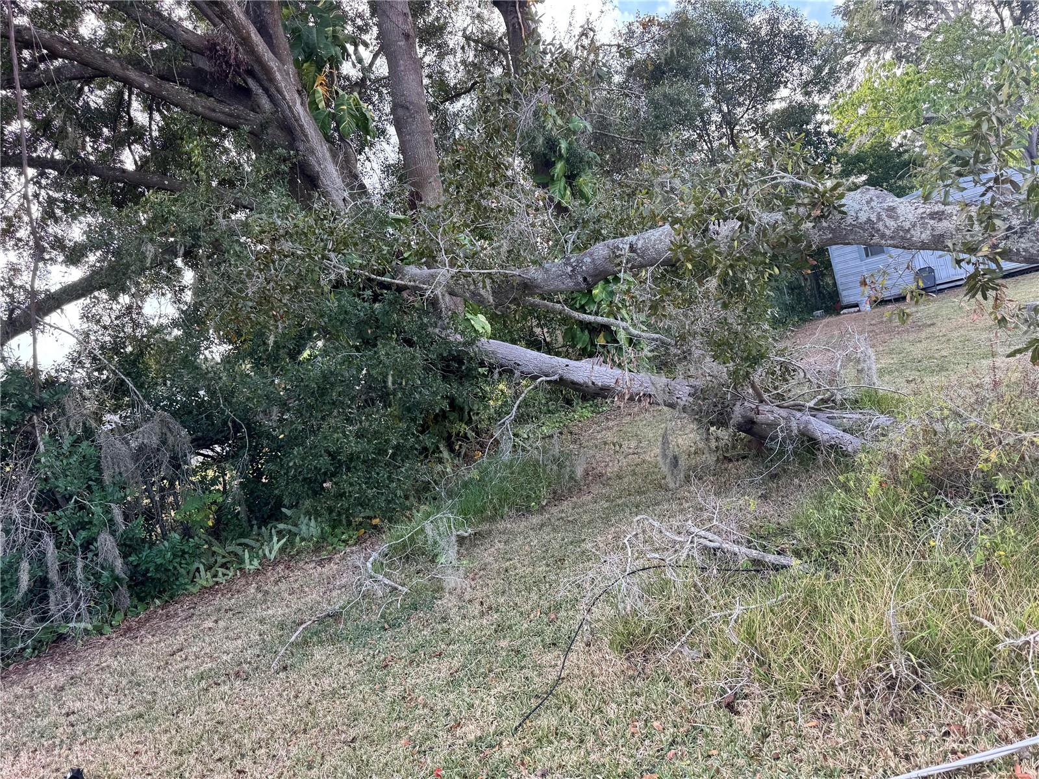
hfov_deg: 71.6
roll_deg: +16.0
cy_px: 390
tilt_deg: -5.6
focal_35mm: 24
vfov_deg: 56.8
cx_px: 520
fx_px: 720
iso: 80
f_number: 1.78
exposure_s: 1/309
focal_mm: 6.76
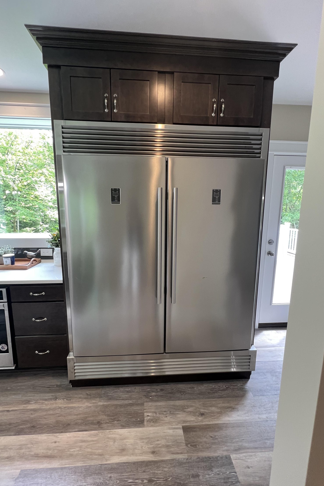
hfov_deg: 81.1
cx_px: 154
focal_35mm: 14
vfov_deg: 104.2
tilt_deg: -5.1
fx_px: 189
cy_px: 237
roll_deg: +0.6
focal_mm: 1.57
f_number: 1.8
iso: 125
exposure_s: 1/60
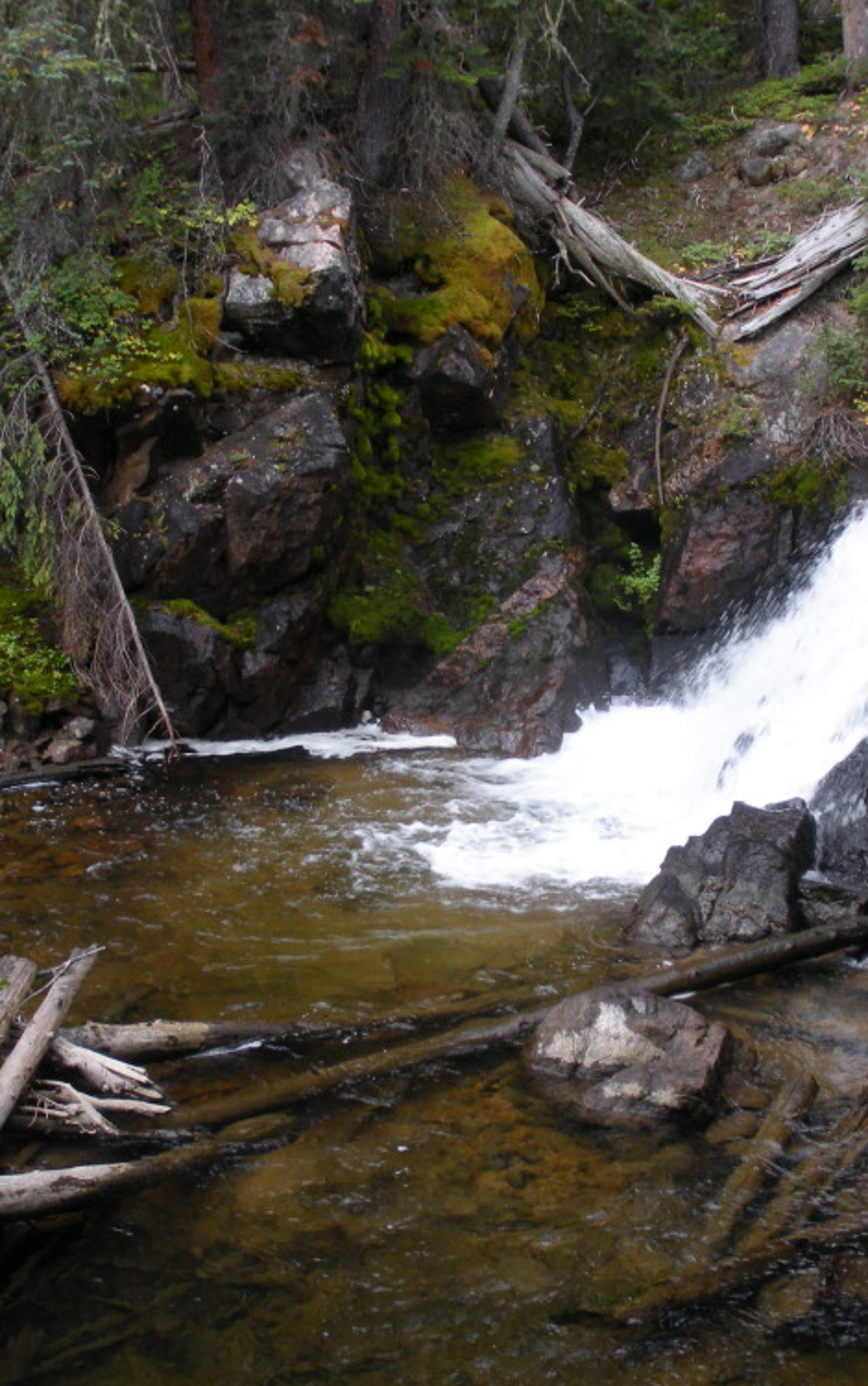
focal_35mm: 52
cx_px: 582
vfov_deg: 38.9
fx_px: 1966
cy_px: 687
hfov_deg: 24.8
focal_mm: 6.3
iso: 64
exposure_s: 1/82.6
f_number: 3.5
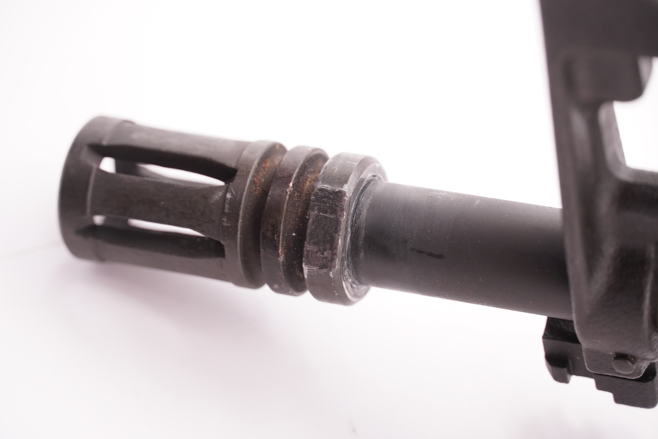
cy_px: 220
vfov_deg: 8.3
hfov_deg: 12.4
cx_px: 329
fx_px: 3017
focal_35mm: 165
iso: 1000
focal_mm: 110
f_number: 5.6
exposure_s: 1/125
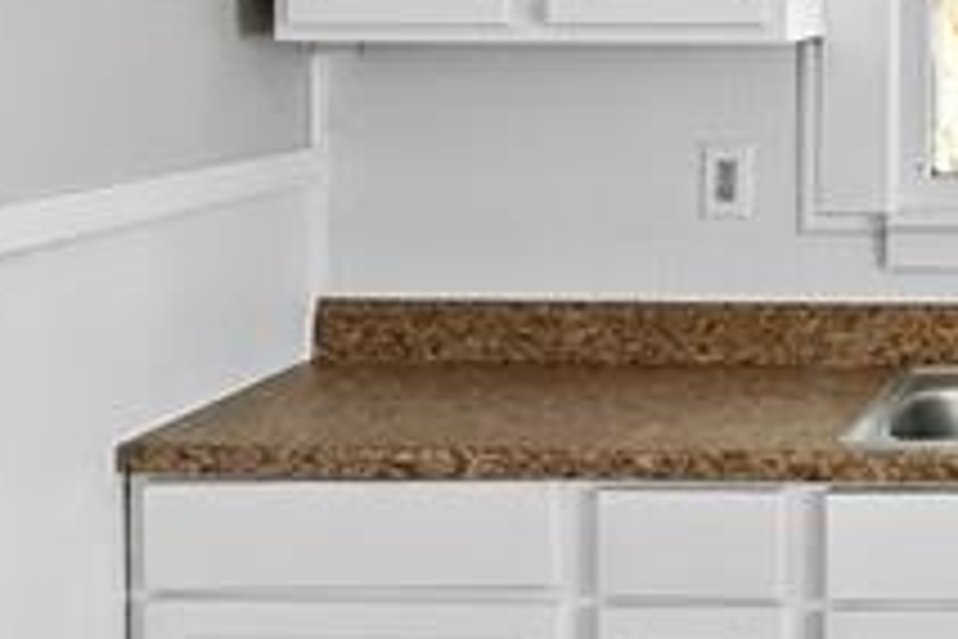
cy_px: -9
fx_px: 2113
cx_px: 1264
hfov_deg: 22.6
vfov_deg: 16.8
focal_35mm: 79
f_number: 5
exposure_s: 1/125
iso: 3200
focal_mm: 11
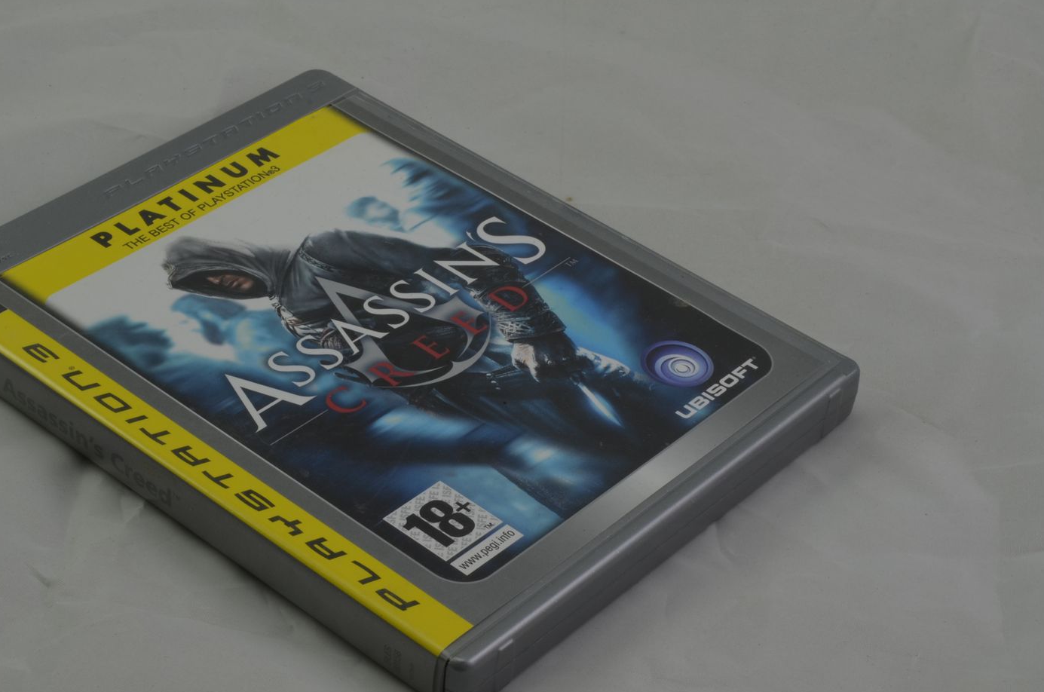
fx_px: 2258
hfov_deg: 26.0
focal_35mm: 78
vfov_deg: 17.4
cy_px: 417
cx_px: 453
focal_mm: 40
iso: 100
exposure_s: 1/4
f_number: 20
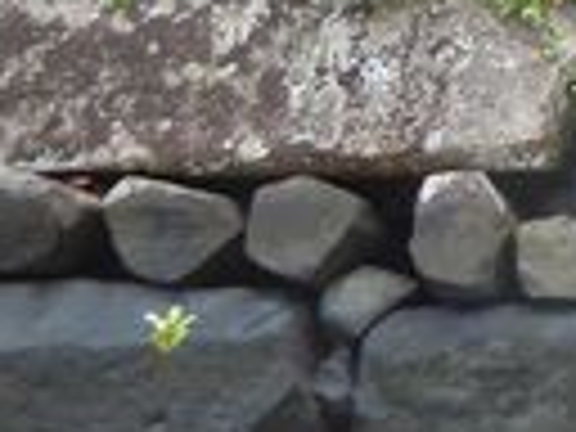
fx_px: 3328
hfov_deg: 8.4
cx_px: 1683
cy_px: -248
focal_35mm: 200
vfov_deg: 7.3
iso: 80
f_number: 3.5
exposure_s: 1/100
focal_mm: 5.4
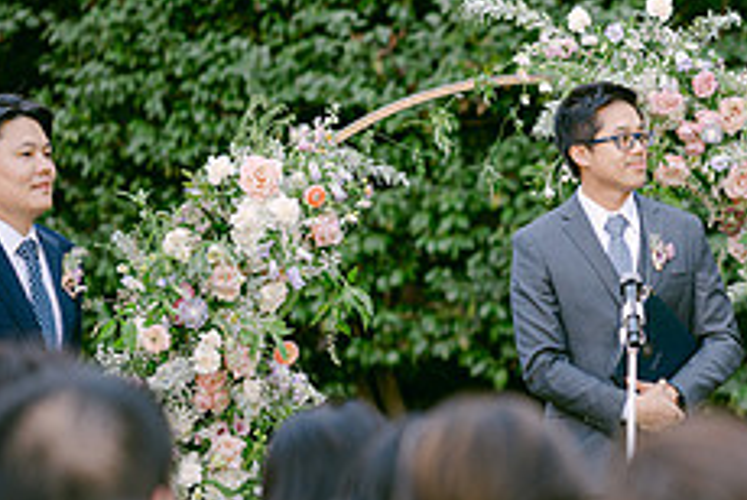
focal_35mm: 214
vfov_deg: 6.4
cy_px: 281
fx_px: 4446
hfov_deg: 9.5
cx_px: 747
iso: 80
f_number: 1.8
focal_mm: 85
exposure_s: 1/160
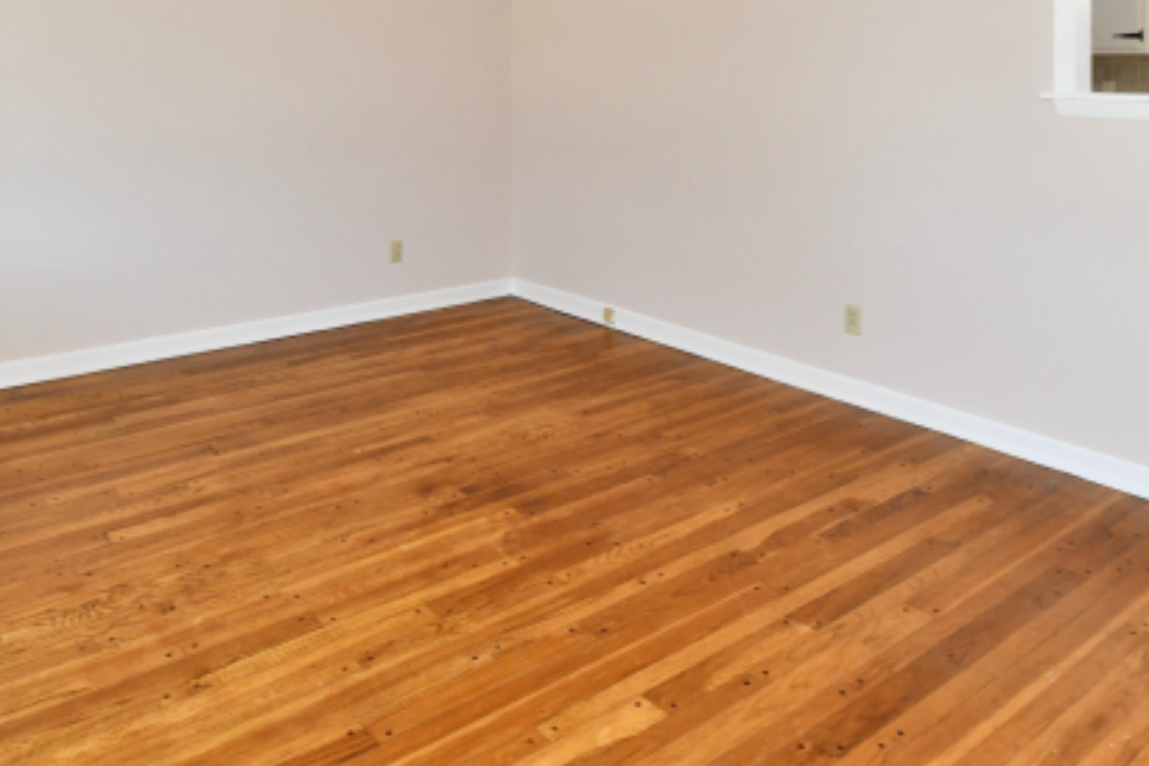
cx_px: 500
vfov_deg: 39.3
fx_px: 989
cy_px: 75
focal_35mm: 31
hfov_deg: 60.1
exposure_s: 1/80
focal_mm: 17
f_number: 6.3
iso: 640
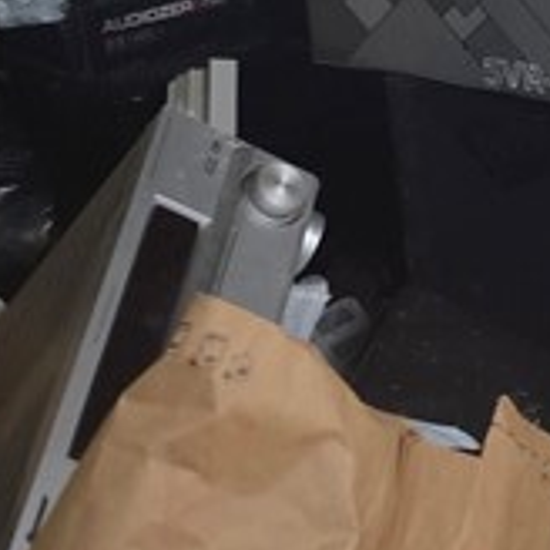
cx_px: 704
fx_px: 2283
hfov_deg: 13.3
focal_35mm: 127
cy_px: -64
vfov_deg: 13.4
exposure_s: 1/60
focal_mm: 6.5
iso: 1250
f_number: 1.4
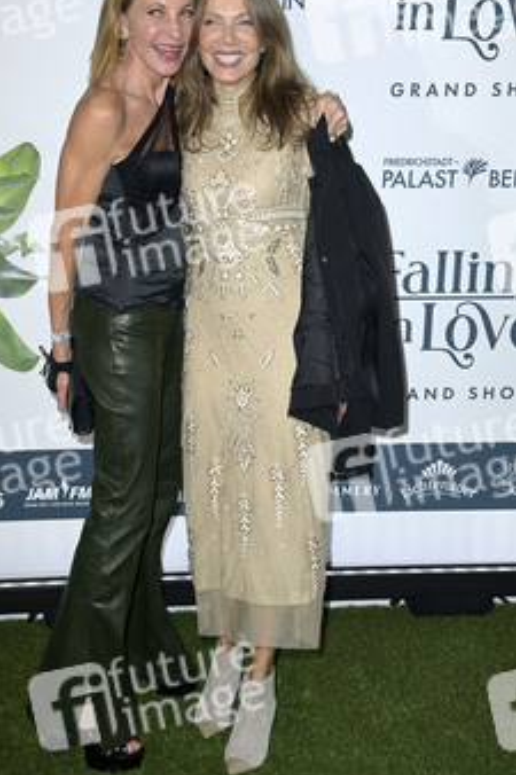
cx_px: 213
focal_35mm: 65
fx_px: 1399
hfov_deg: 20.9
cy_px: 353
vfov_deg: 31.0
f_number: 6.3
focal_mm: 55
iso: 640
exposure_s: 1/250
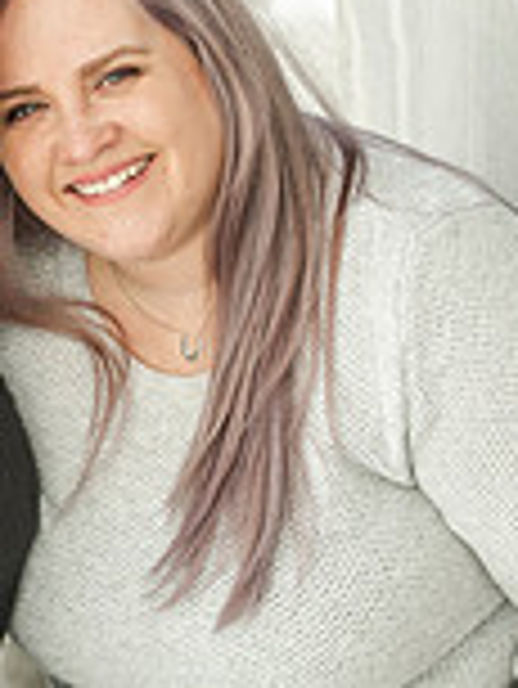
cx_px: -9
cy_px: 193
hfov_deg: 5.8
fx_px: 5061
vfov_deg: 7.8
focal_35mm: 254
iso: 400
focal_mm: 90
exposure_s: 1/1000
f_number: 4
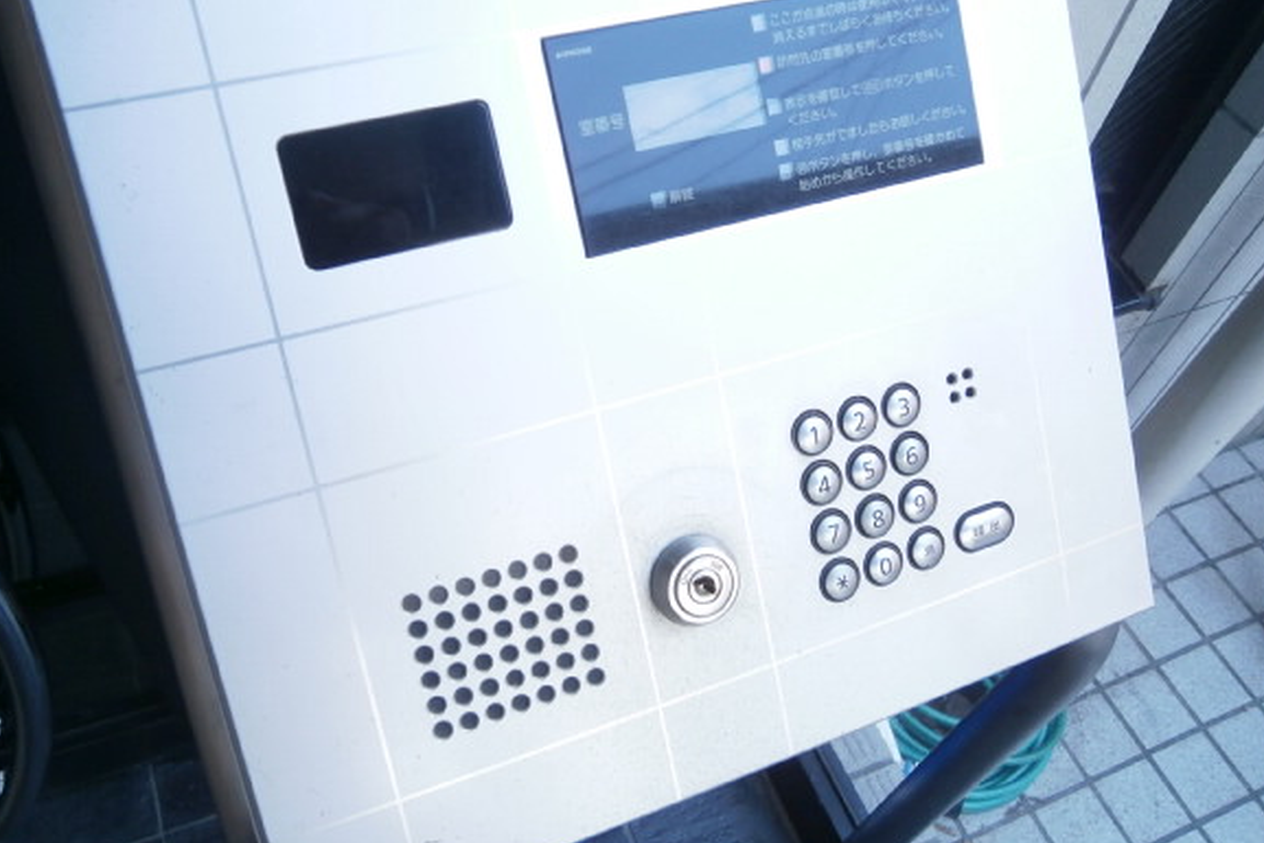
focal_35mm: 30
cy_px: 344
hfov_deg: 61.9
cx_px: 596
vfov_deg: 43.4
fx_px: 1054
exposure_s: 1/50
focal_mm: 4.7
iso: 80
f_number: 2.8
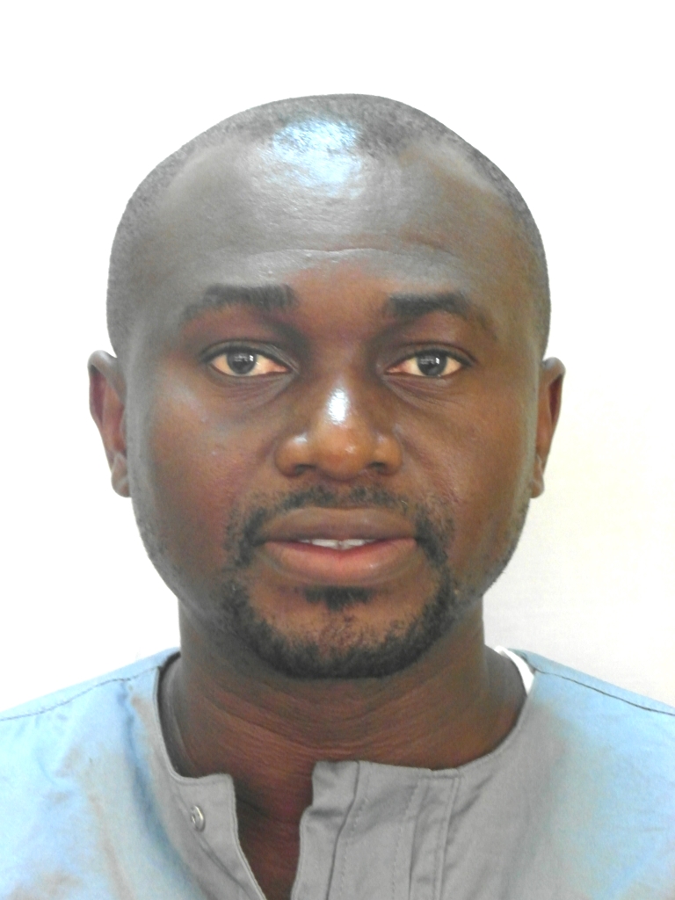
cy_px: 450
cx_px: 338
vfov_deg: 17.3
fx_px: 2964
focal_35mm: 114
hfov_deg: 13.0
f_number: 4
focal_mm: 20.3
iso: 800
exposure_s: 1/10
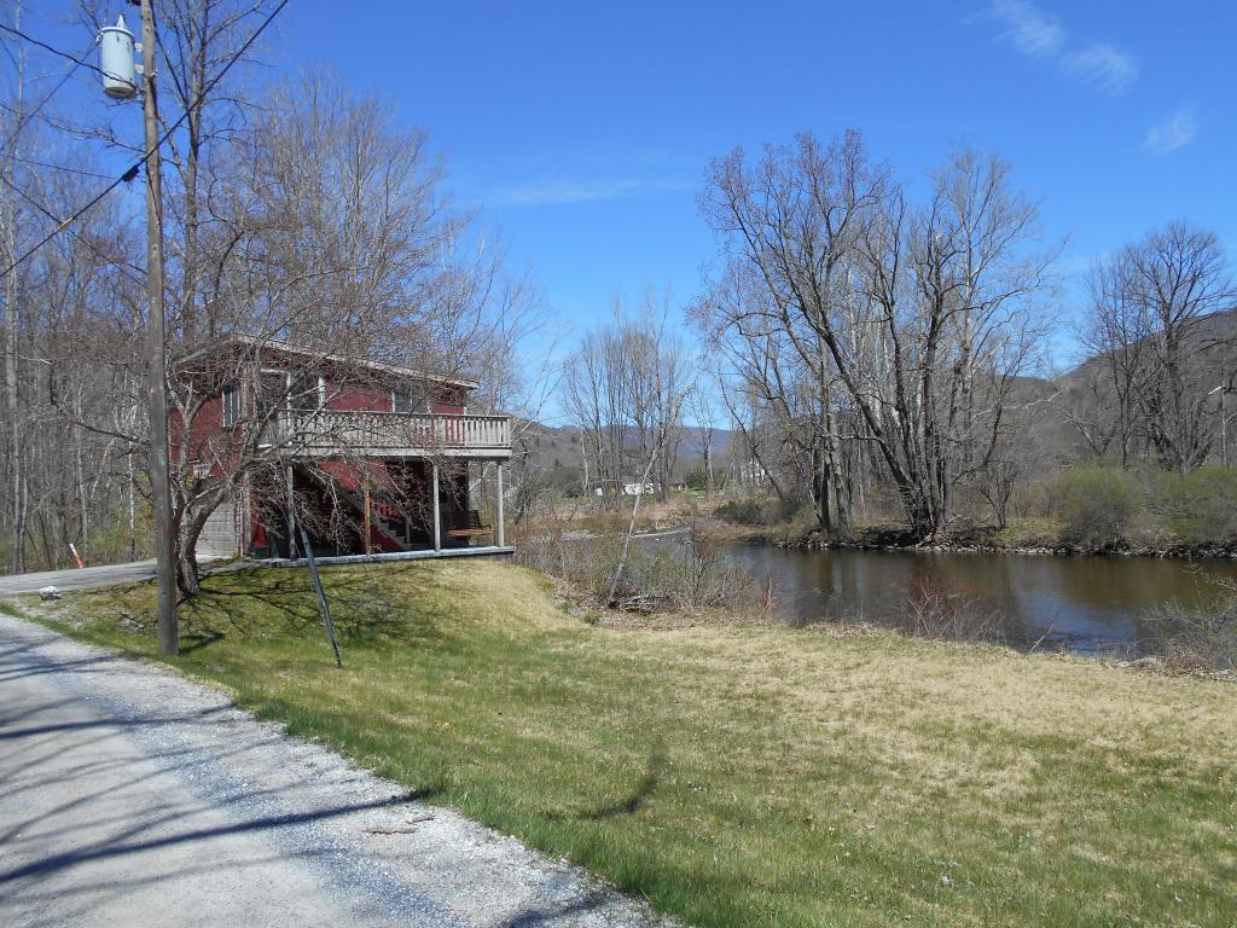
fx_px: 929
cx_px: 618
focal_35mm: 26
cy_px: 464
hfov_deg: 67.3
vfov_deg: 53.1
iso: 80
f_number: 3.2
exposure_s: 1/1000
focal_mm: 4.6
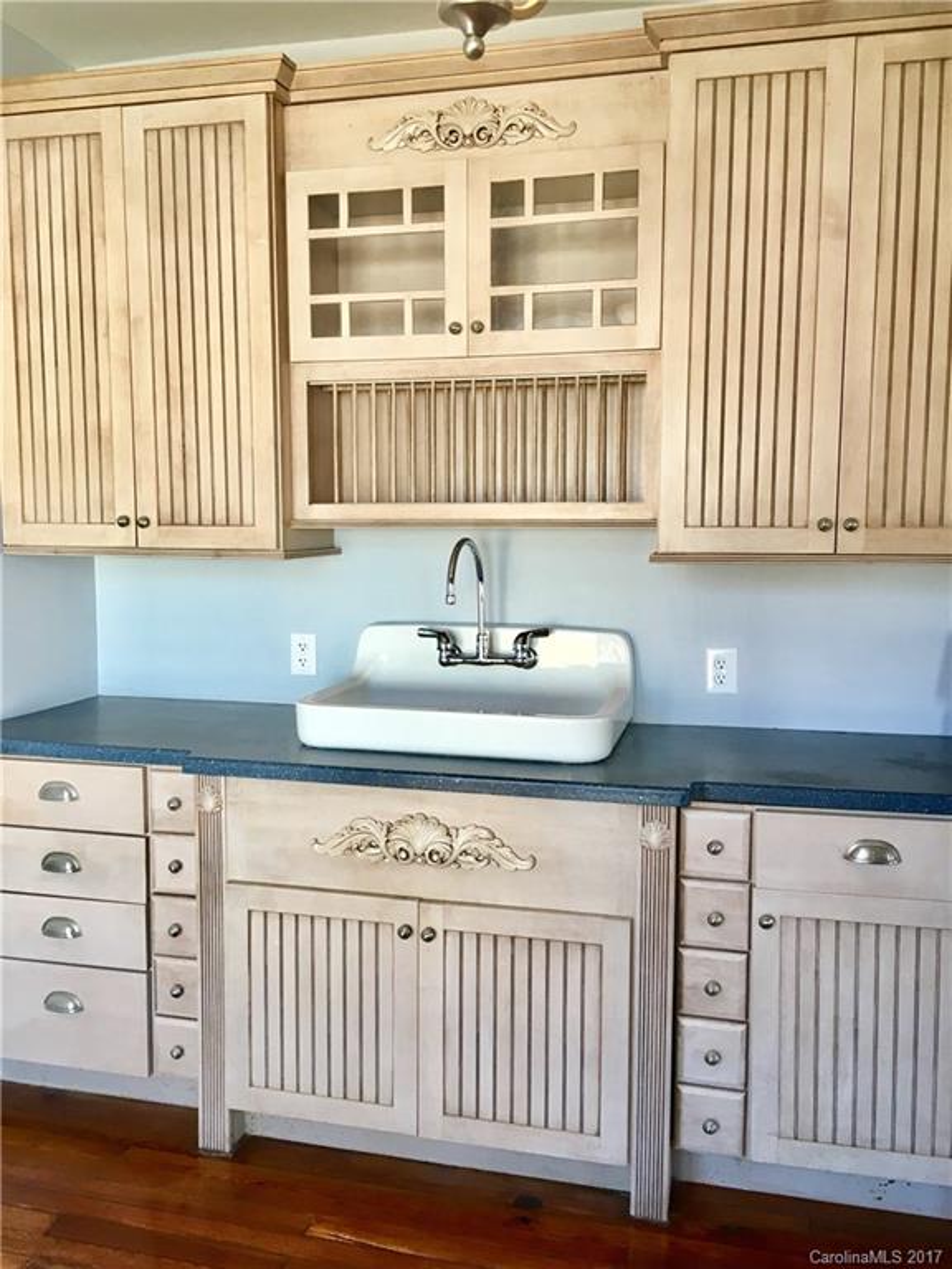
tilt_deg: -5.8
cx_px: 476
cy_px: 634
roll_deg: -1.1
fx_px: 1063
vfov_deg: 61.7
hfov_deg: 48.2
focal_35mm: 29
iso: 25
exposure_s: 1/30
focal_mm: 4.15
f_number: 2.2
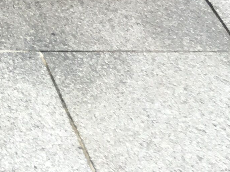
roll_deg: -0.8
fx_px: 1130
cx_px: -307
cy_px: -295
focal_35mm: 170
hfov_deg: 10.2
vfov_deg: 7.8
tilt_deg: -22.2
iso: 32
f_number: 2.2
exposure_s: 1/100
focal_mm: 4.15
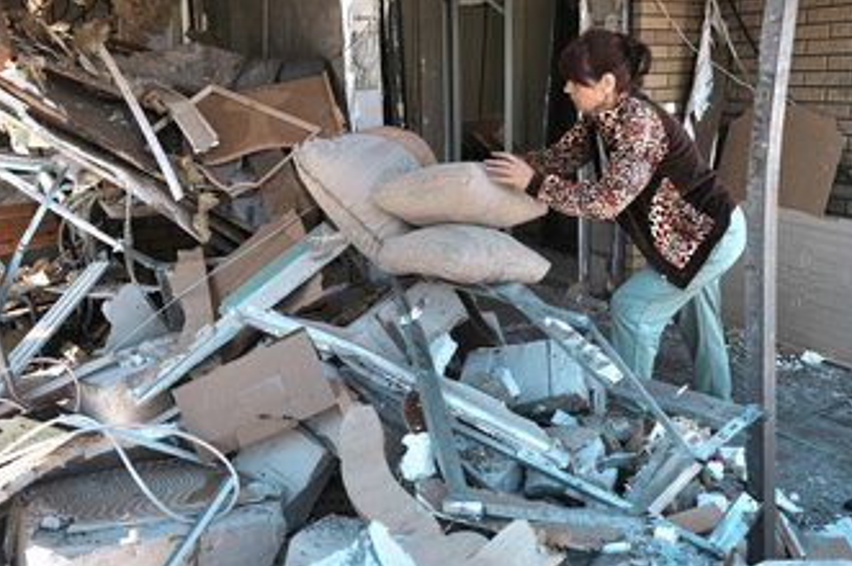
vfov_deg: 37.7
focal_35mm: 35
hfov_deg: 54.5
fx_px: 827
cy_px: 237
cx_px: 425
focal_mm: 29
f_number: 4.5
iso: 400
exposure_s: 1/3333
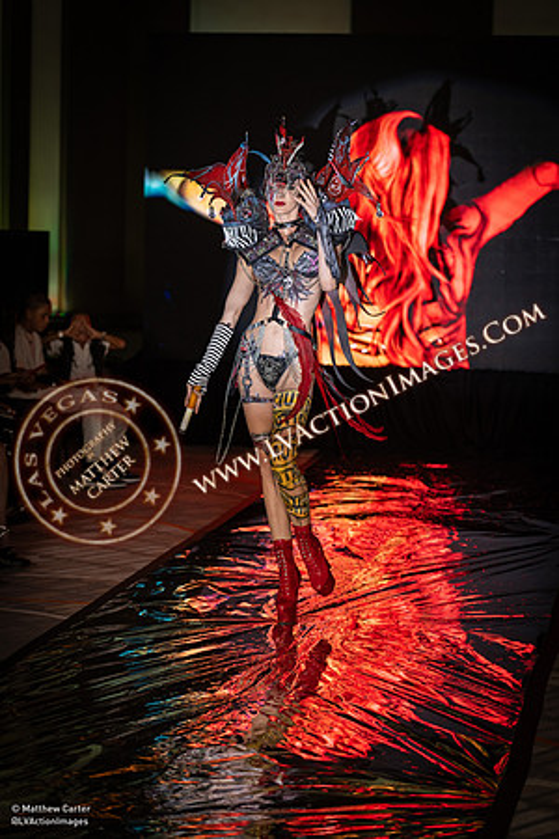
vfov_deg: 22.1
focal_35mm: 92
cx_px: 280
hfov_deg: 14.9
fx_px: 2143
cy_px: 420
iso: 1250
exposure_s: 1/320
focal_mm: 92
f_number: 2.8
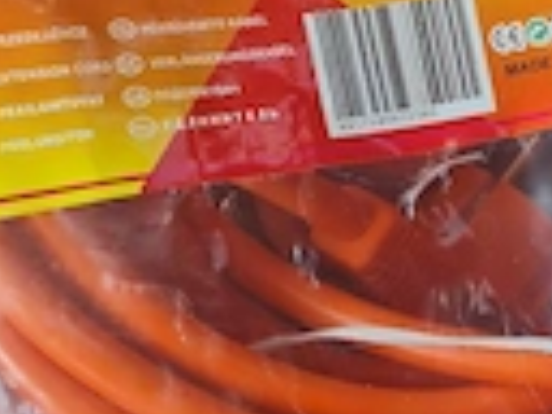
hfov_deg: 23.7
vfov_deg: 17.9
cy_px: 26
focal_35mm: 81
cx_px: 448
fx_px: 1292
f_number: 1.8
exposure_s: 1/143
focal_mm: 5.4
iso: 50
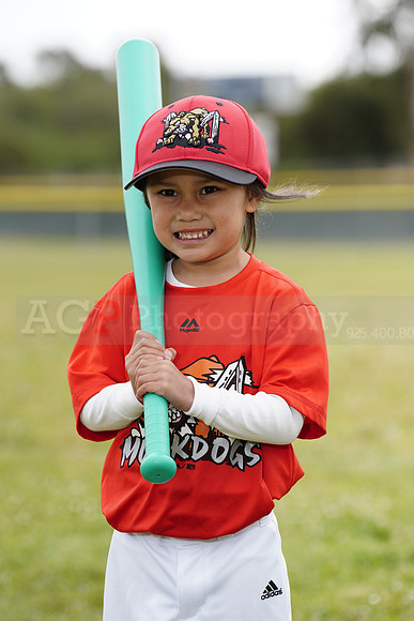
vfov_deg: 10.3
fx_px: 3448
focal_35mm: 200
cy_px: 310
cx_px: 207
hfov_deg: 6.9
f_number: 5.6
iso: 100
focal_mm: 200
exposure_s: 1/250
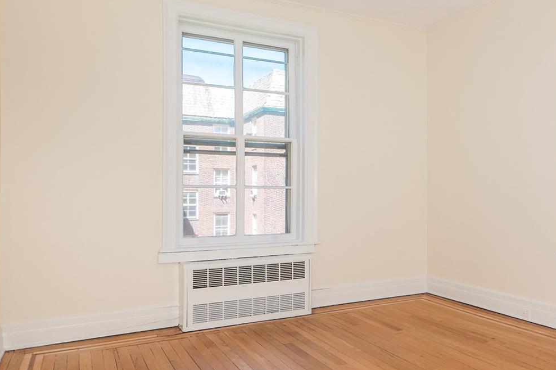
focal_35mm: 29
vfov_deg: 44.9
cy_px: 202
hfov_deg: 59.2
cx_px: 437
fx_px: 448
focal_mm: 14
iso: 320
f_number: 8
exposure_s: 1/125
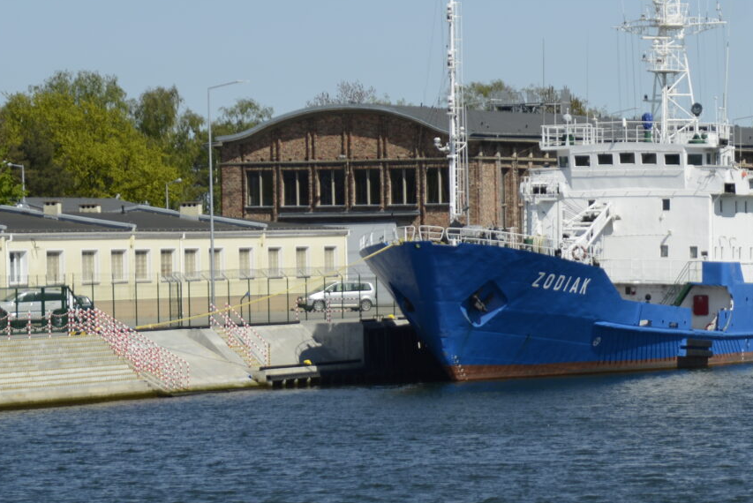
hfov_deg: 8.0
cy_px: 233
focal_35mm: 255
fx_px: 5337
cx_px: 709
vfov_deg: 5.4
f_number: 4
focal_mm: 85
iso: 110
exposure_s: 1/1600
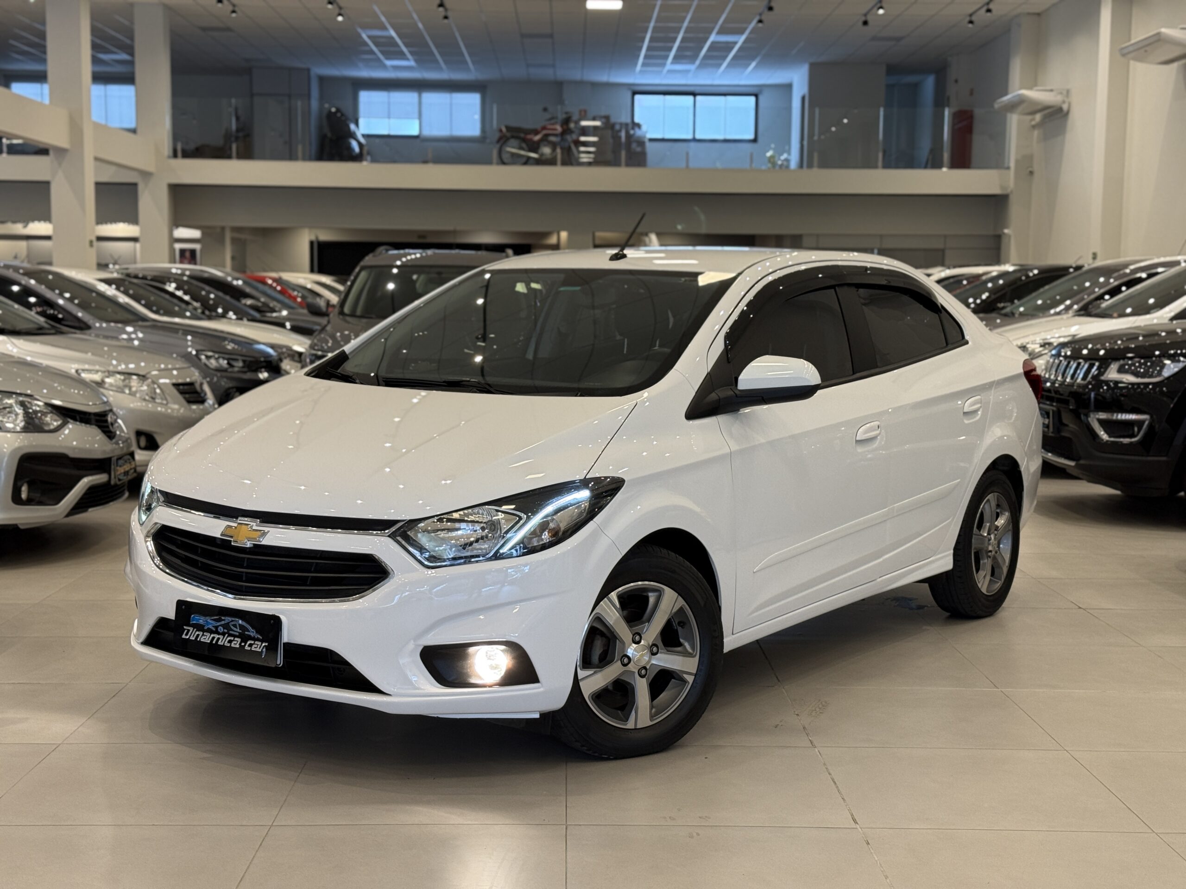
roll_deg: -0.4
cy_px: 444
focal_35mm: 48
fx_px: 1645
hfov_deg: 39.7
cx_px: 593
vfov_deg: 30.3
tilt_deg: -4.6
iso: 100
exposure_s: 1/60
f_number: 1.78
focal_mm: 6.76
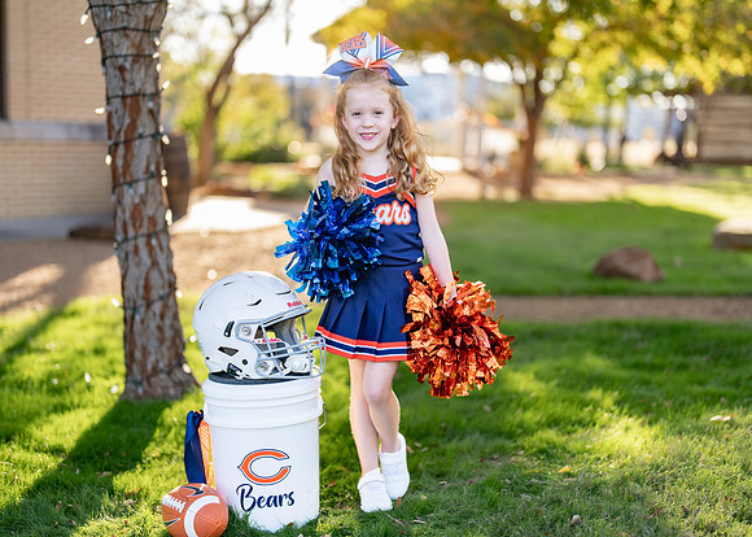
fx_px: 1175
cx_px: 385
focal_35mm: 55
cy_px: 268
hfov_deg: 35.5
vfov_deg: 25.7
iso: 100
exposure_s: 1/800
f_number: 1.2
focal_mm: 50
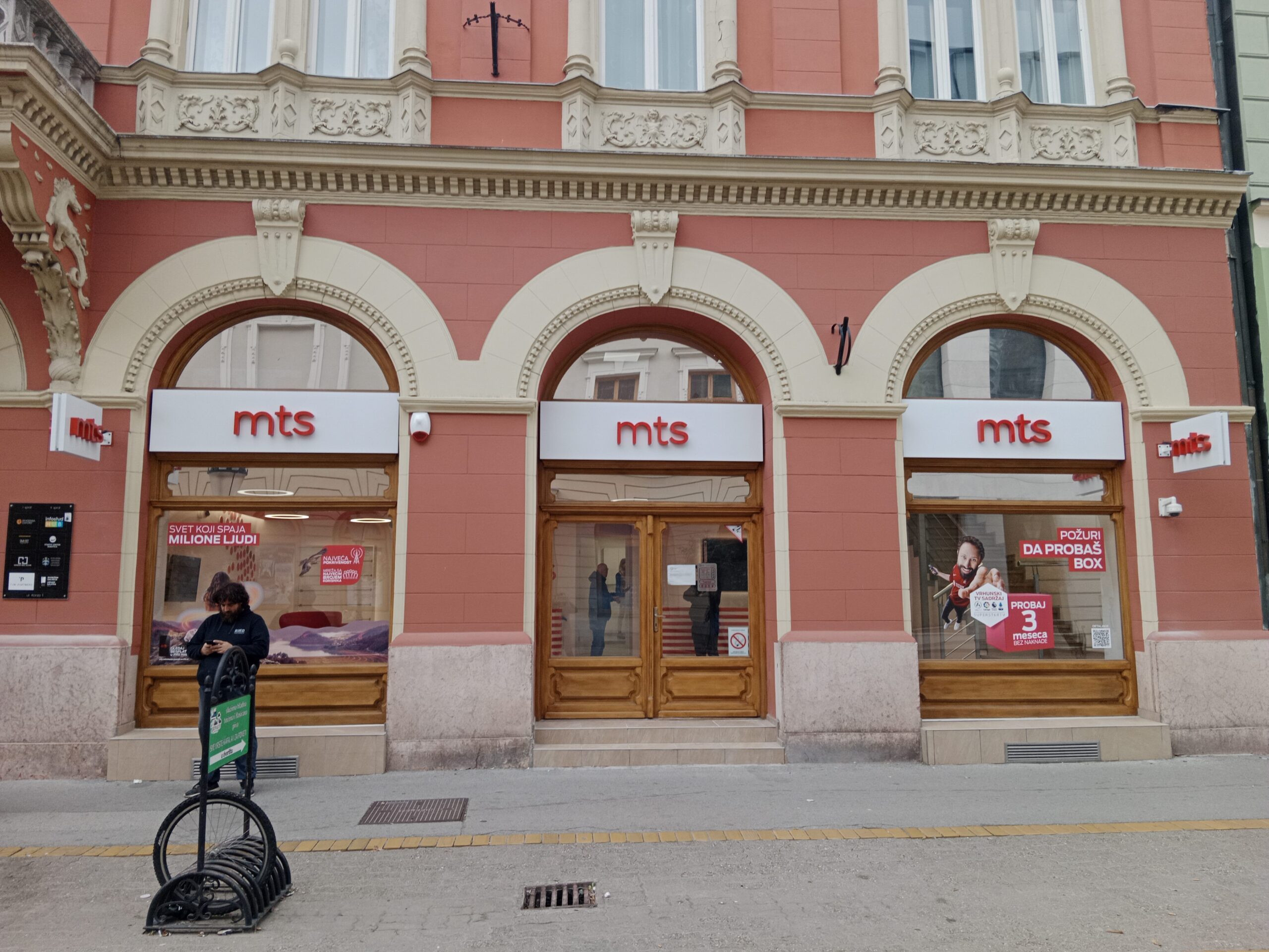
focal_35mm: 26
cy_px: 476
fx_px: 953
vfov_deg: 53.1
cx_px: 634
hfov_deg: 67.3
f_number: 1.8
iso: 140
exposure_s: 1/100
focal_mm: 3.96
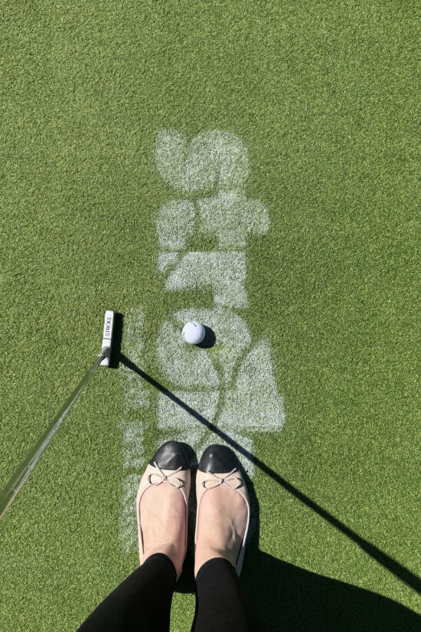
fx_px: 544
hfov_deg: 42.3
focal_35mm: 31
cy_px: 312
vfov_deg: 60.3
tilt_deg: -85.1
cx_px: 197
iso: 80
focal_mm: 6.76
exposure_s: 1/4950
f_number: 1.78
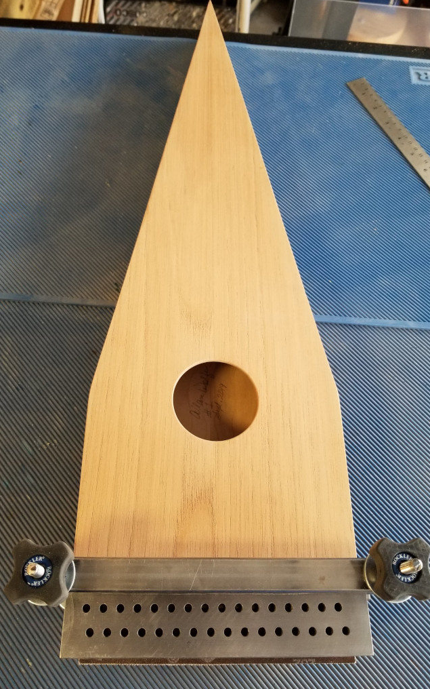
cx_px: 191
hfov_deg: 44.5
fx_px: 525
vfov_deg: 66.5
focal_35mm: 28
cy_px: 340
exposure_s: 1/60
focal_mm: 4.25
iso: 160
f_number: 1.7
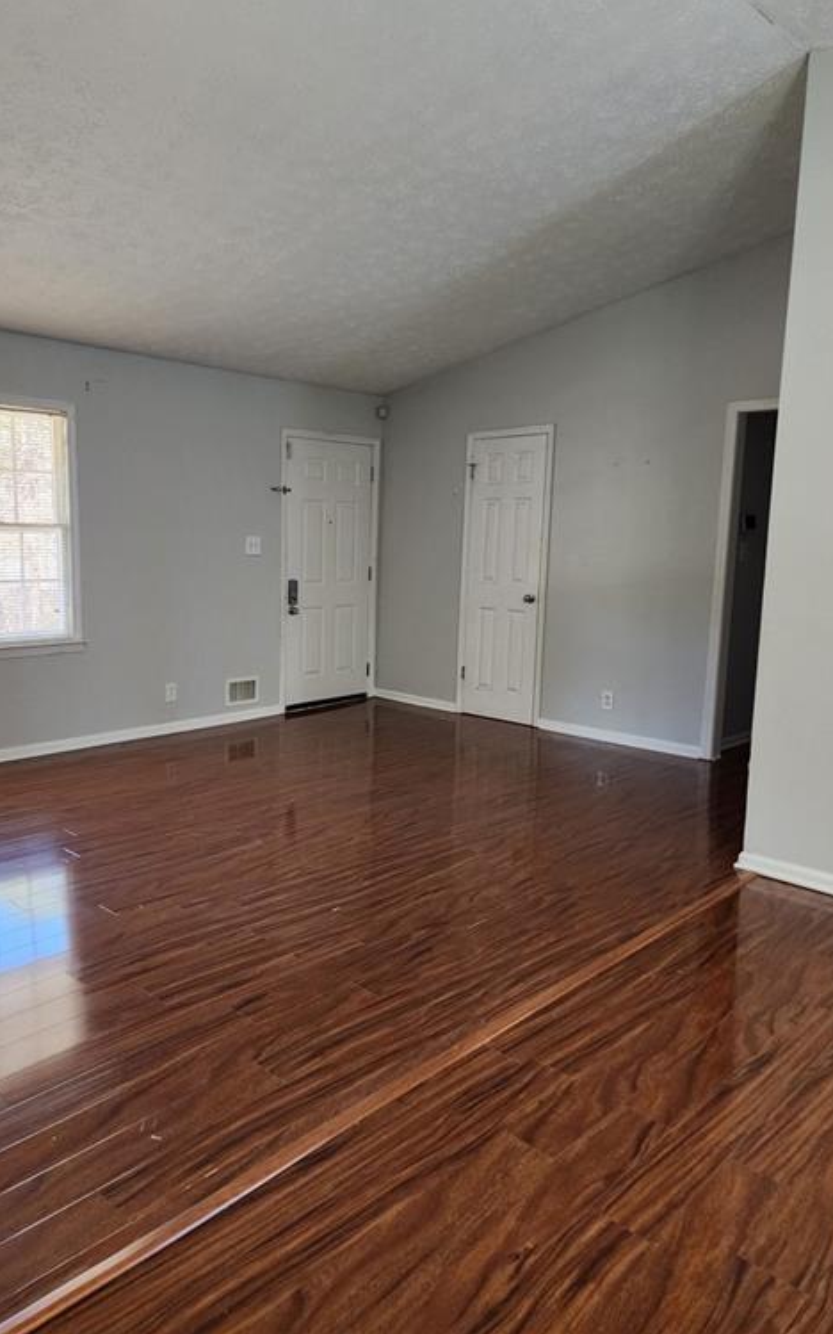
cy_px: 652
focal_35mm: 25
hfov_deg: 49.0
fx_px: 908
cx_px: 336
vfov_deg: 72.5
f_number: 1.8
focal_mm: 6.4
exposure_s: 1/120
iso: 640
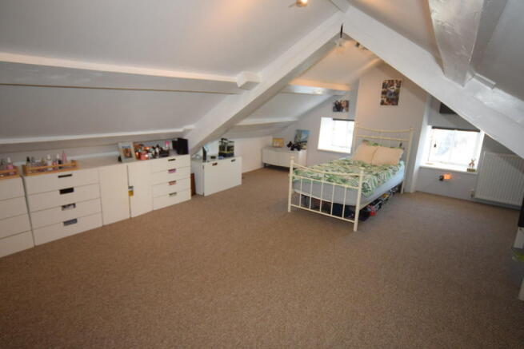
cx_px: 262
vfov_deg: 67.4
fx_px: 262
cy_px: 174
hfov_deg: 90.0
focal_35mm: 18
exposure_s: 1/100
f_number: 5
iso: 800
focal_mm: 12
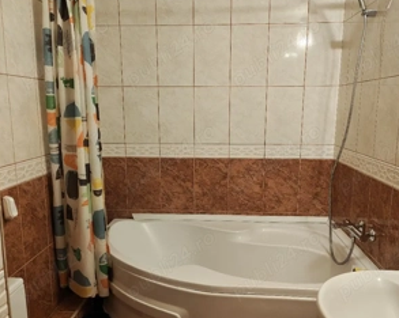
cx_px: 197
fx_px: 378
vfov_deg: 45.7
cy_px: 175
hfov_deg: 55.7
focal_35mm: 32
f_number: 1.8
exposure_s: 1/33.4
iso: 2909
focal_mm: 5.56
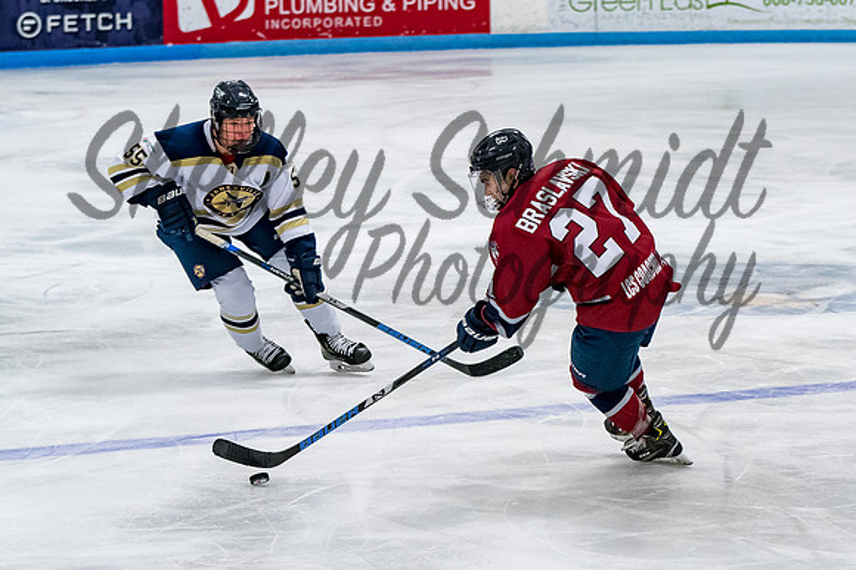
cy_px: 282
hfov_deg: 9.6
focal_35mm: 213
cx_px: 578
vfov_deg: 6.4
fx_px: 5069
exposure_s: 1/800
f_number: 3.5
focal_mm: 105
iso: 2500
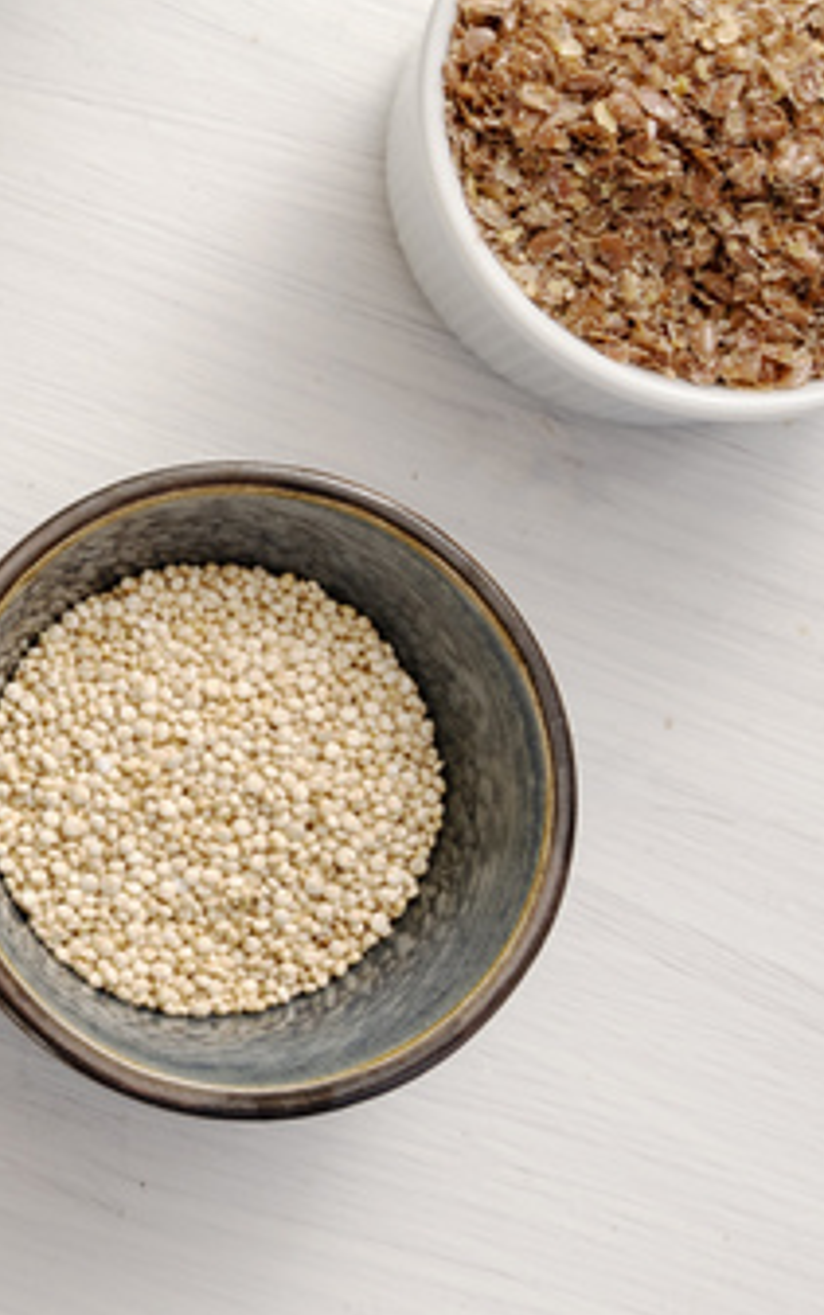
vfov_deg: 18.0
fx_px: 4163
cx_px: -445
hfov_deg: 10.9
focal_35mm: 116
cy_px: 574
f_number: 8
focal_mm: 25
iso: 64
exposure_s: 1/200
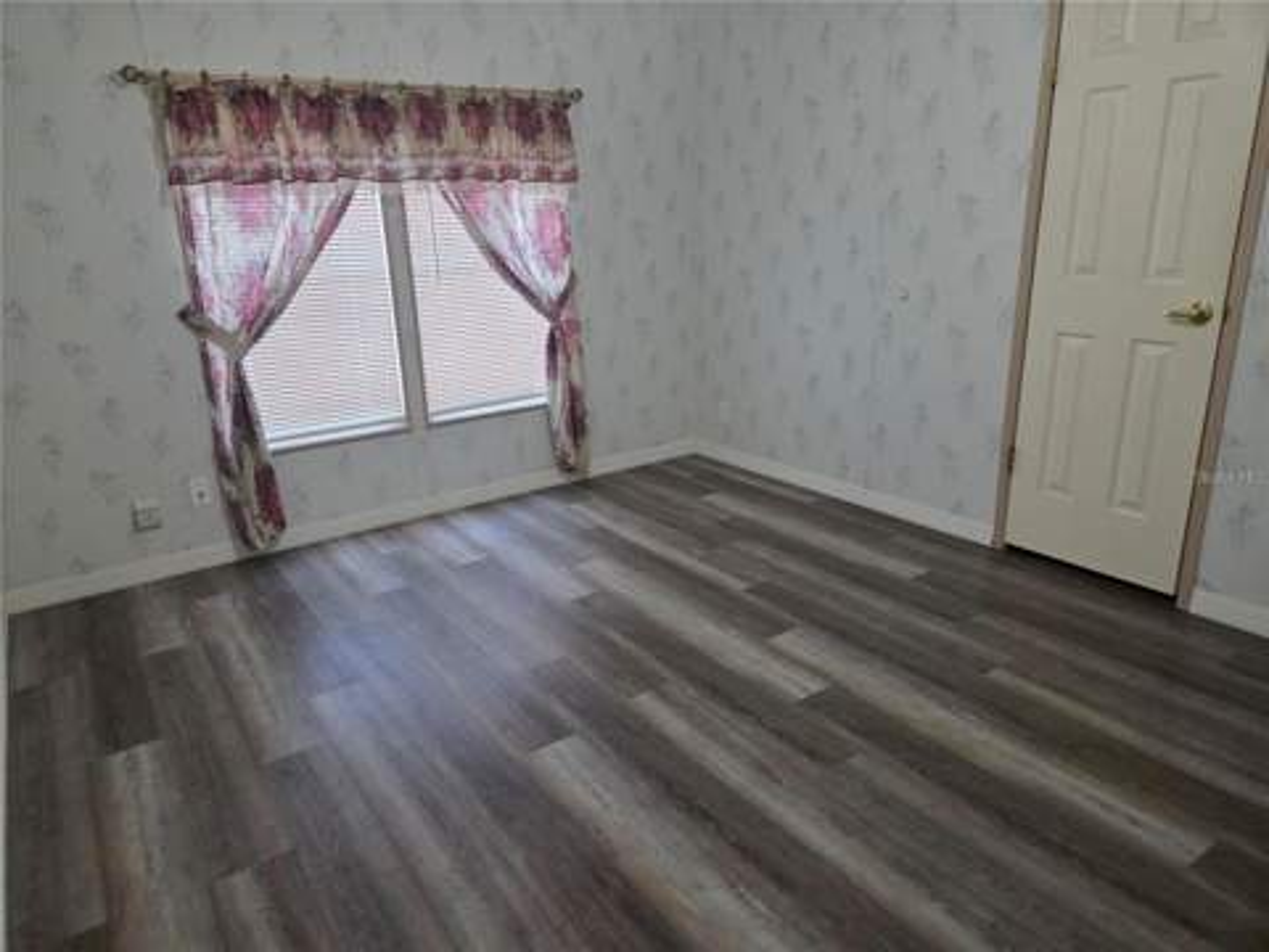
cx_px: 634
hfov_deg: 73.9
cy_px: 476
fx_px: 843
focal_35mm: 23
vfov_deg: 58.9
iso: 640
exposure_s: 1/120
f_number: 1.8
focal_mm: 5.4
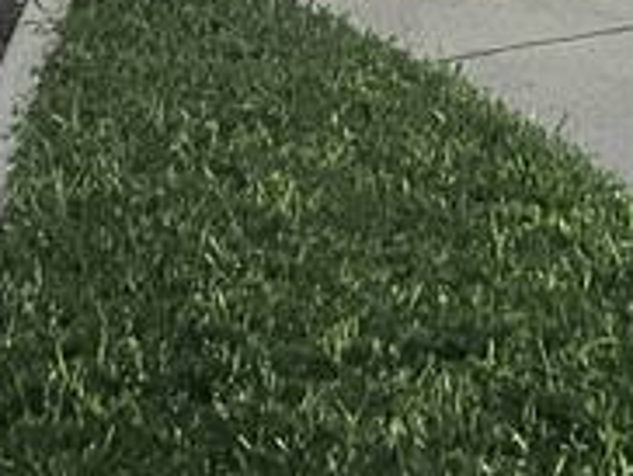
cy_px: -419
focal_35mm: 100
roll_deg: -0.6
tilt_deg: -4.5
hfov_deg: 19.5
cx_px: 449
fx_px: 1831
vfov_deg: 13.2
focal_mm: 5.7
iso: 800
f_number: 1.5
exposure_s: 1/17
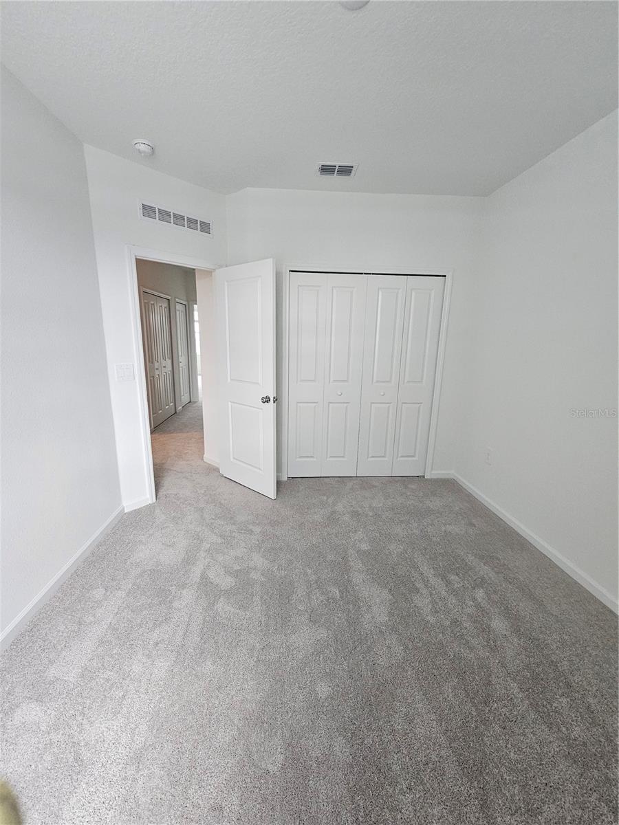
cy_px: 412
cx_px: 310
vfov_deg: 106.2
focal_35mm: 13
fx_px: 310
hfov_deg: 89.9
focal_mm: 2.2
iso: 400
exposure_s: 1/100
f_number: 2.2
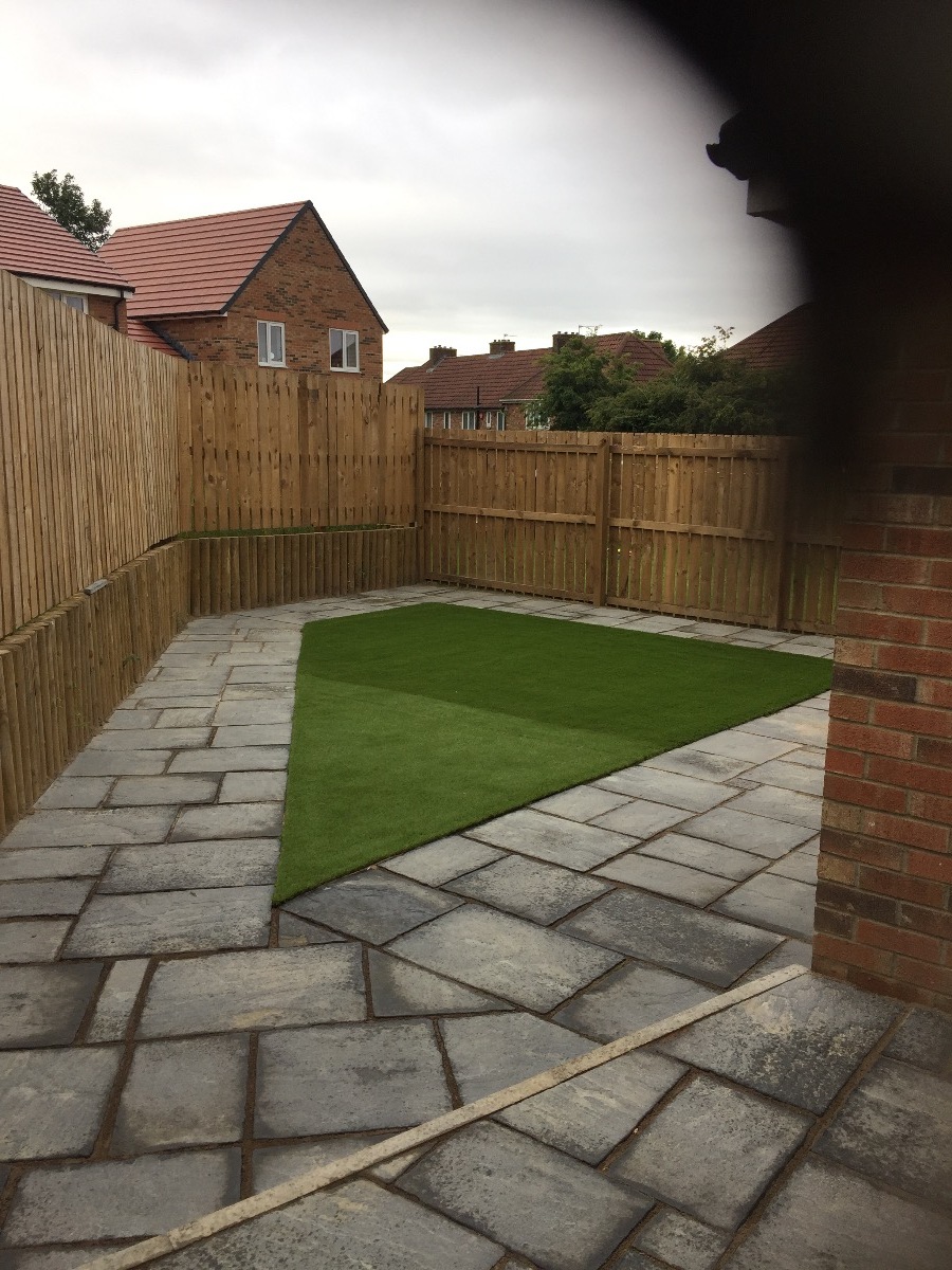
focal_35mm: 29
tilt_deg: -8.6
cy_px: 635
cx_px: 476
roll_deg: -0.4
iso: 32
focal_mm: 4.15
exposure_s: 1/203
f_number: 2.2
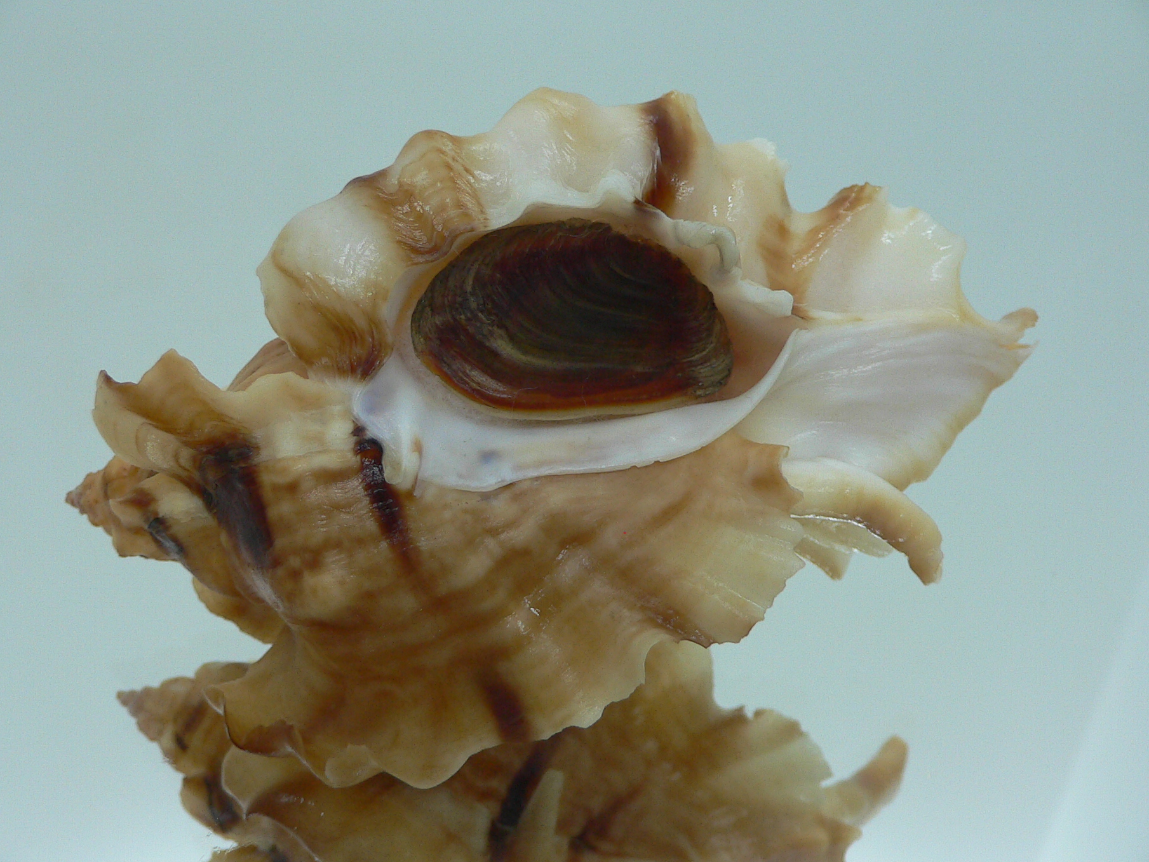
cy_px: 438
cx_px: 553
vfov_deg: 36.8
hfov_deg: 47.9
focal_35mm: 39
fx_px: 1295
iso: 100
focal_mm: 4.6
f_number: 2.8
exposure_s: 1/60
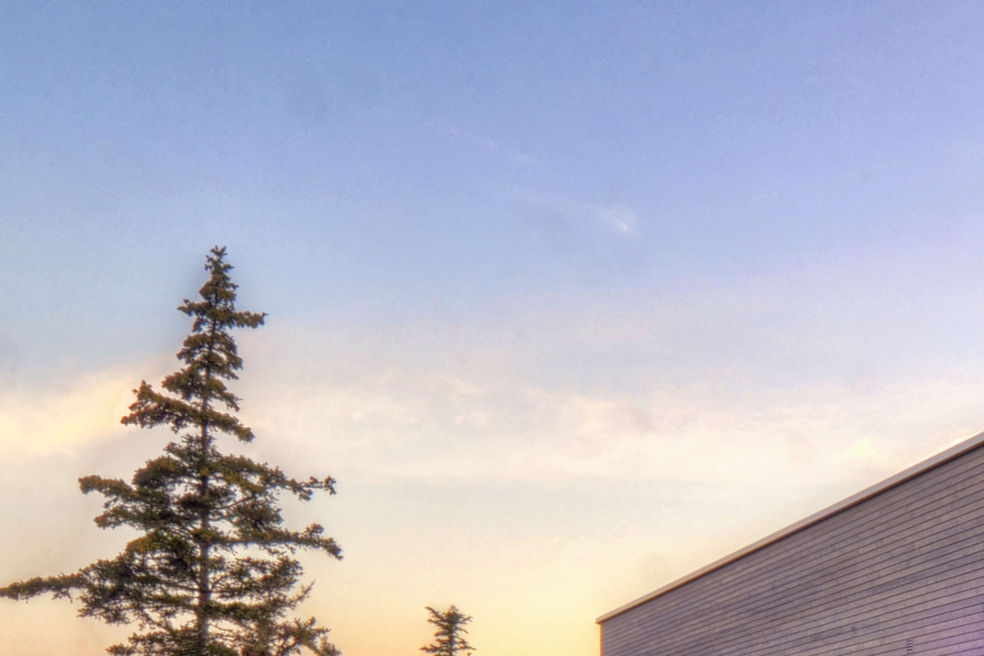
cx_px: 991
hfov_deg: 37.9
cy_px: 683
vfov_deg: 27.3
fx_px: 1257
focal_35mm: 46
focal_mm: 12
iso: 100
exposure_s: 1
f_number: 22
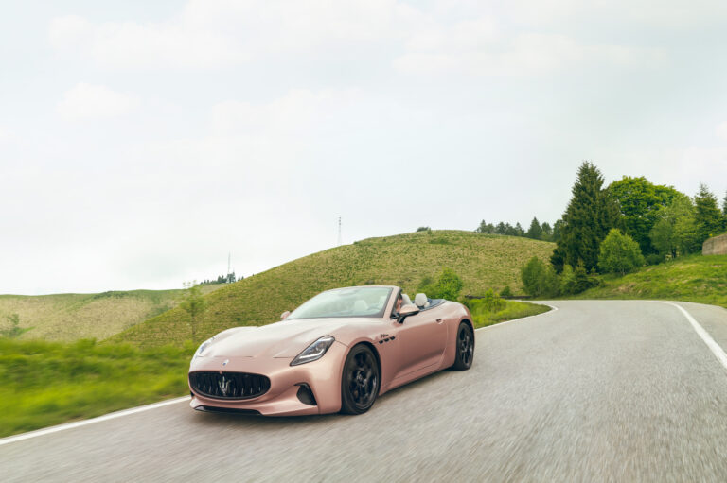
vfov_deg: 53.1
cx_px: 364
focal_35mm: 24
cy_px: 242
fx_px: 484
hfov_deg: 73.8
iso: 50
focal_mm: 24
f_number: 5.6
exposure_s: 1/80
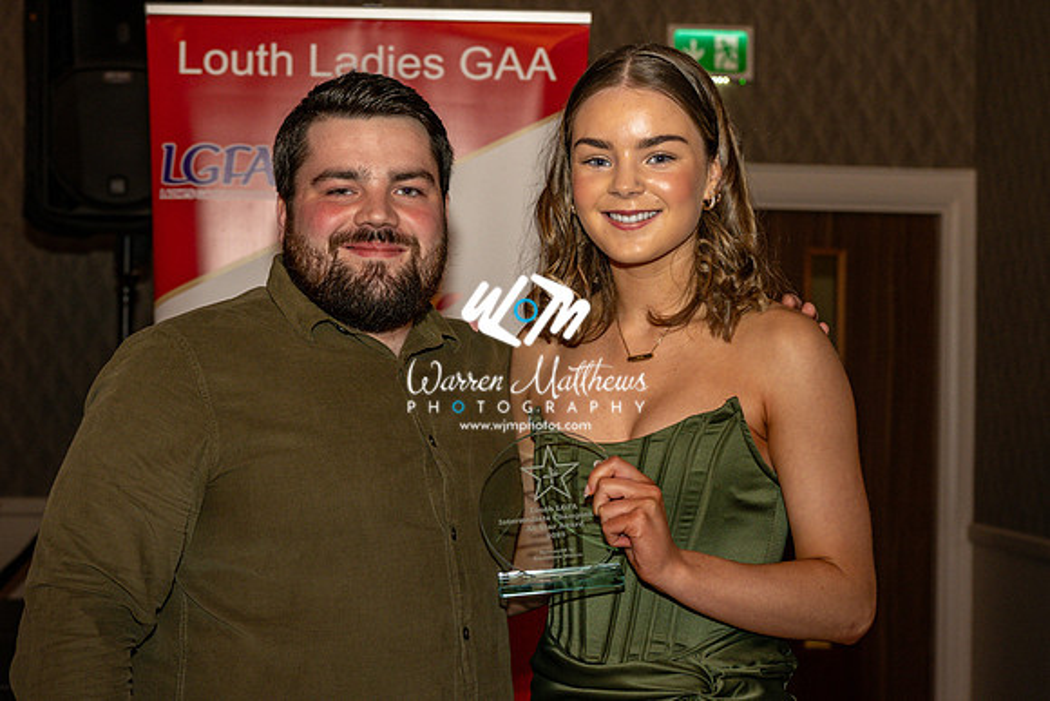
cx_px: 551
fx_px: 1915
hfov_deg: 30.7
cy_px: 359
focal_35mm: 66
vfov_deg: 20.7
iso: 500
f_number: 4
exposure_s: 1/125
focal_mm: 44
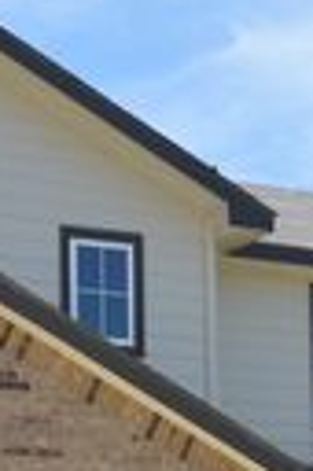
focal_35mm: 117
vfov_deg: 17.2
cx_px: 81
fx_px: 1530
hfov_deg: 11.7
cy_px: 443
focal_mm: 20
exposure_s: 1/250
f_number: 8
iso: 100
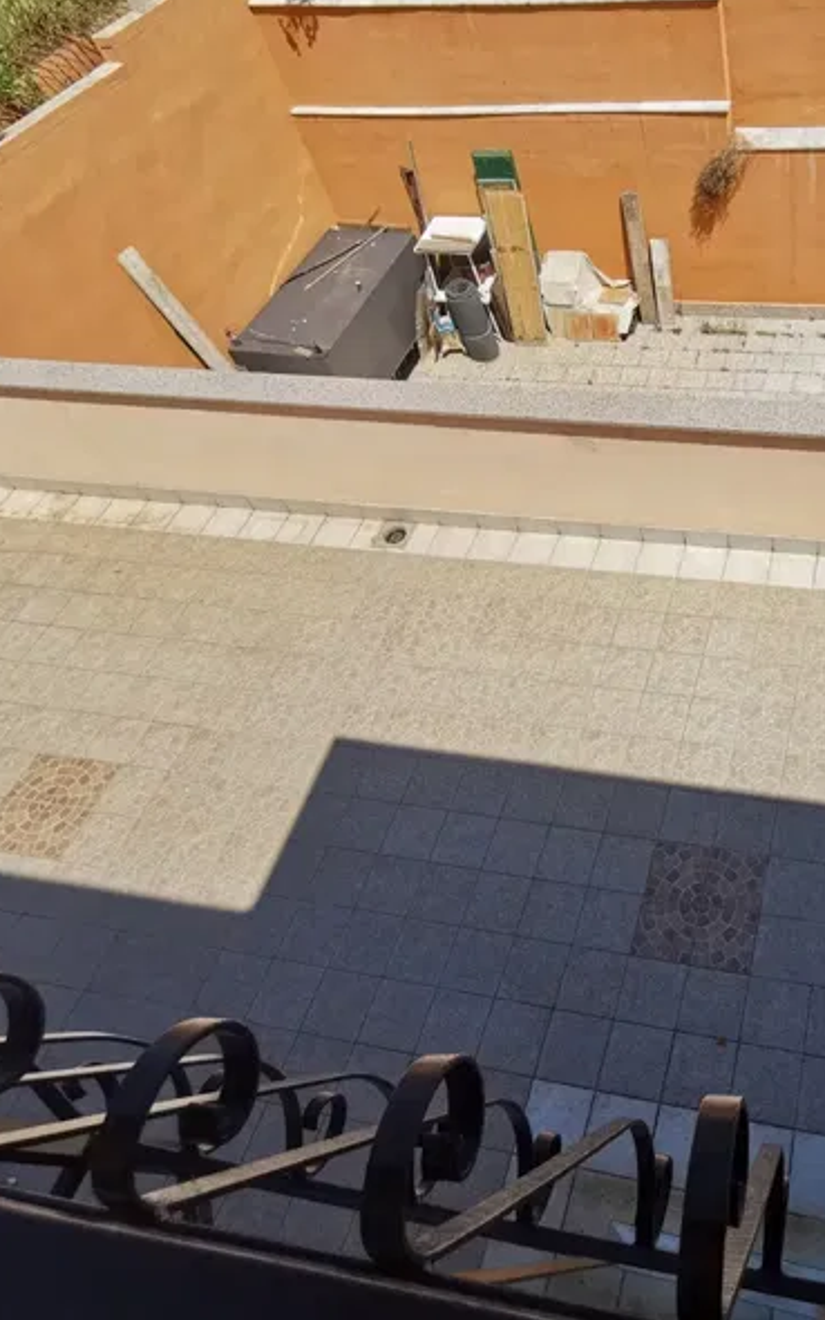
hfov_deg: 47.8
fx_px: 827
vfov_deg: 77.1
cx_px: 736
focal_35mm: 23
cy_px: 651
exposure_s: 1/1513
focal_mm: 2.35
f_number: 2.2
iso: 50
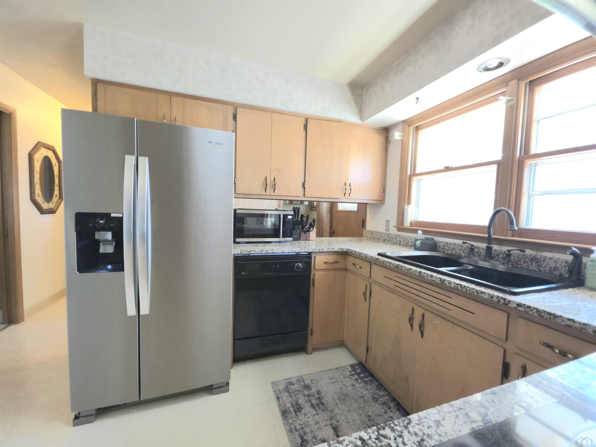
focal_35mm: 13
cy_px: 224
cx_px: 298
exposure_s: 1/30
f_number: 1.9
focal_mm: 2.2
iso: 250
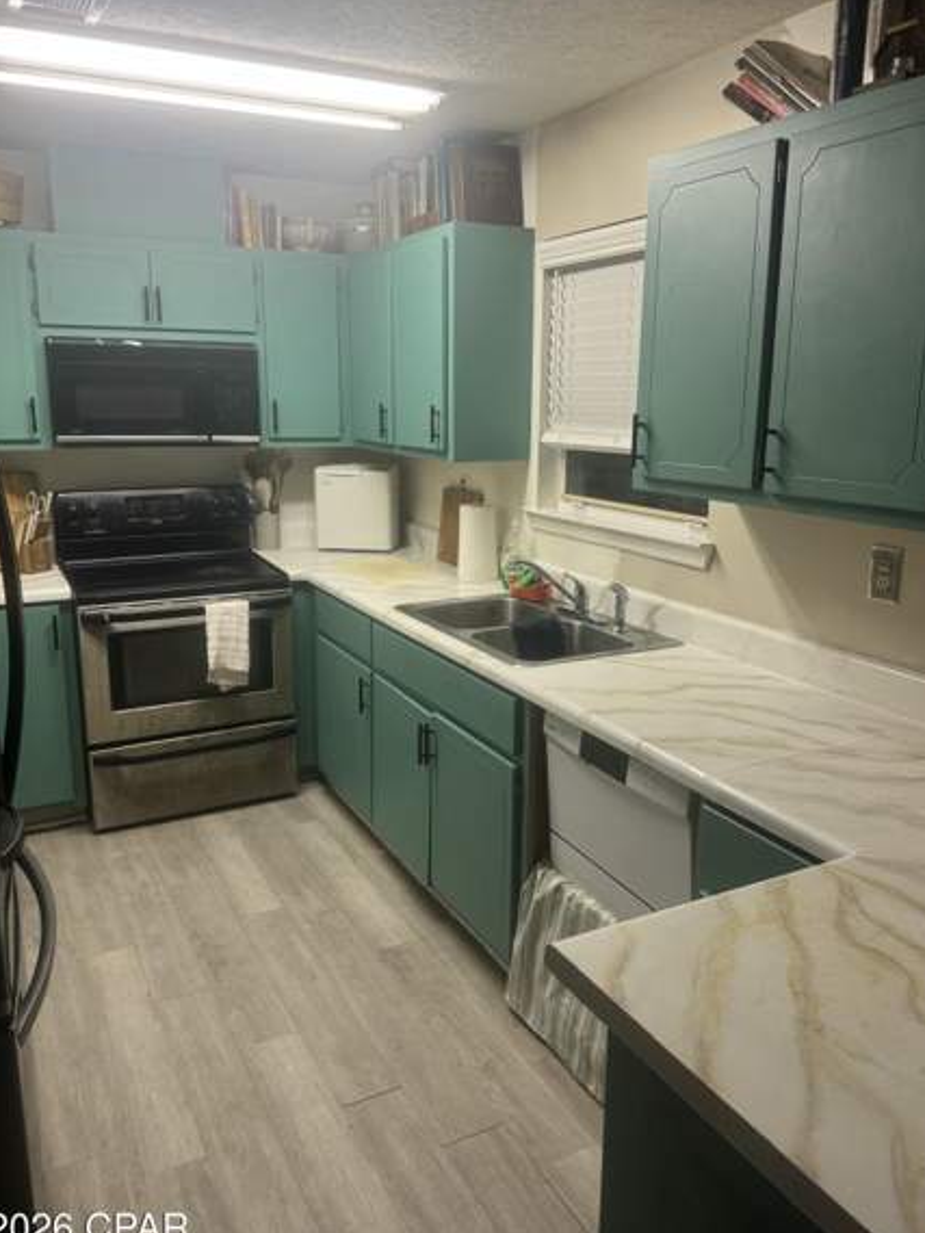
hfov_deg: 51.4
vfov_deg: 65.3
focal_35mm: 27
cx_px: 474
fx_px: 962
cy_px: 598
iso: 160
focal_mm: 6.76
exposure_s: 1/120
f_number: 1.78
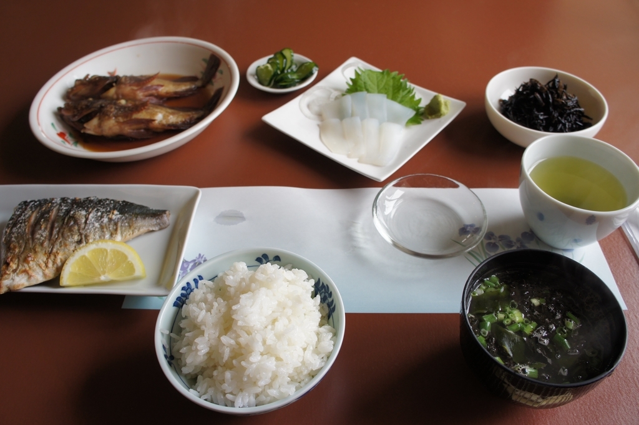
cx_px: 320
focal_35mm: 28
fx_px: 505
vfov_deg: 45.6
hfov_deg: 64.6
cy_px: 212
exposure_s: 1/60
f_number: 5
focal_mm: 19
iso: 200
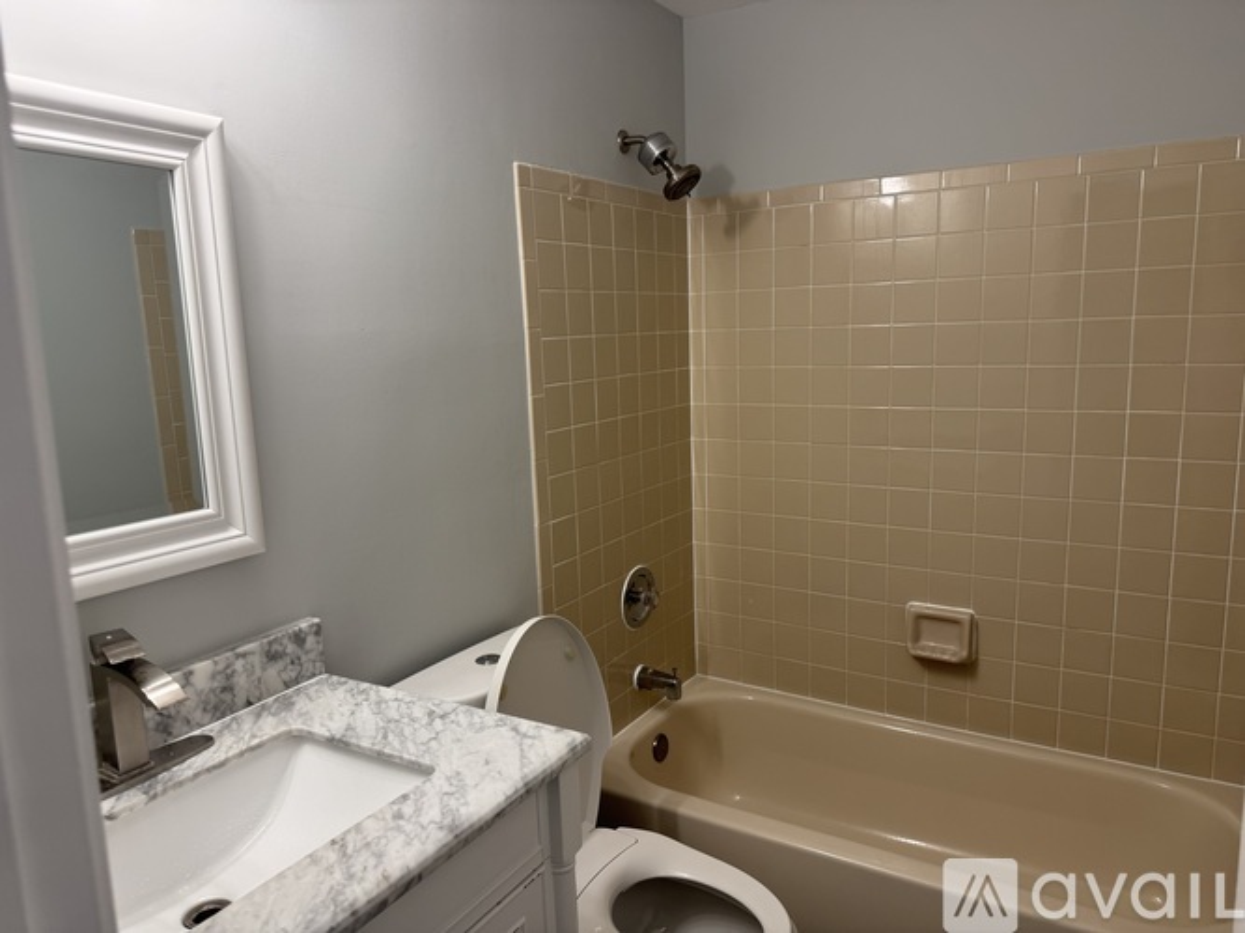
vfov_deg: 56.8
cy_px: 466
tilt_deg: -9.2
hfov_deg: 71.6
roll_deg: +1.5
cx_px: 622
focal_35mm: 24
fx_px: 863
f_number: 1.78
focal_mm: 6.76
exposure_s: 1/120
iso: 100
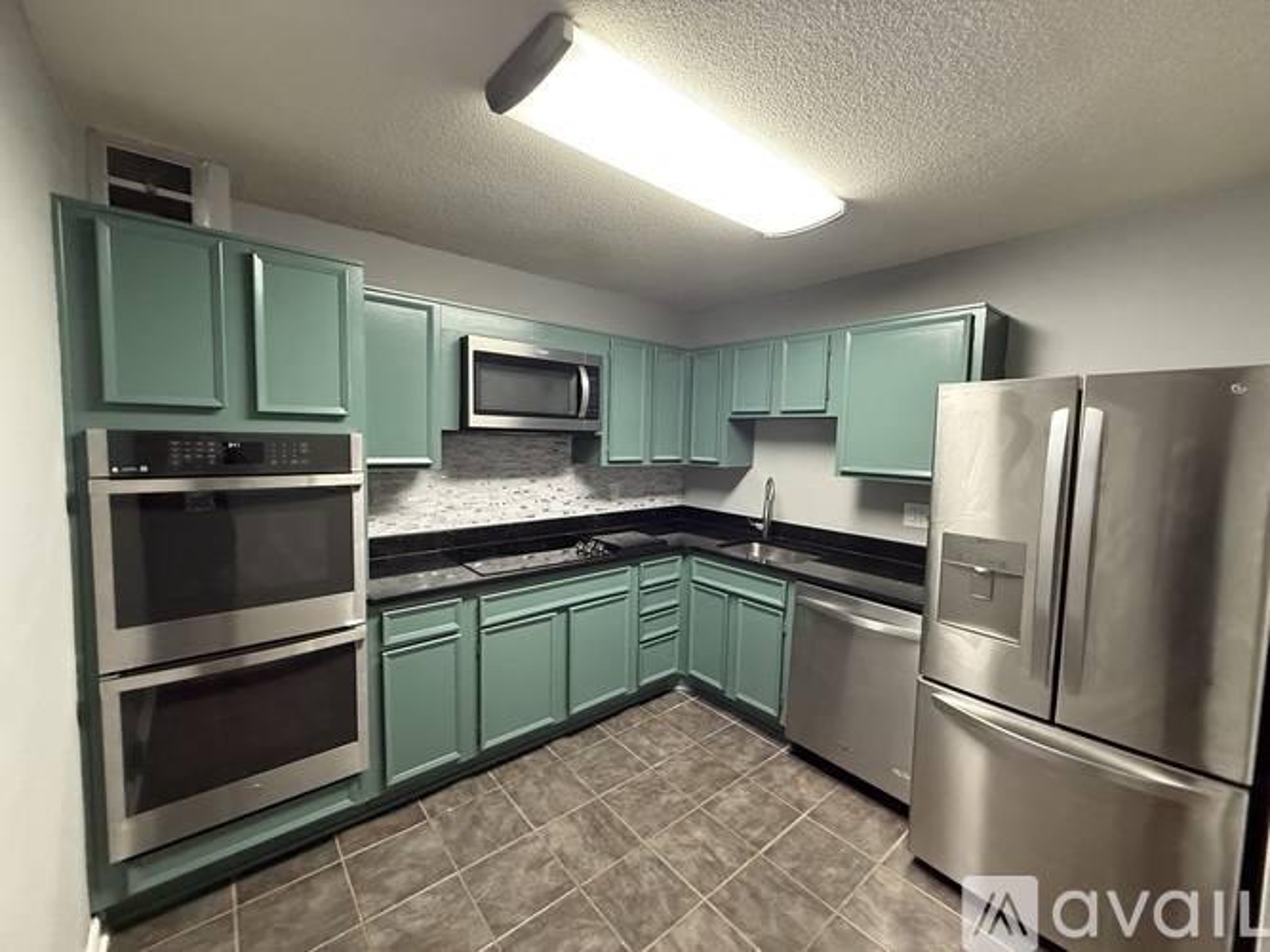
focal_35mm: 14
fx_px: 514
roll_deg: -0.7
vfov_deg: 85.7
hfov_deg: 102.1
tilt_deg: -4.2
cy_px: 476
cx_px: 635
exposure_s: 1/60
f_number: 2.2
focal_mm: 2.22
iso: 640
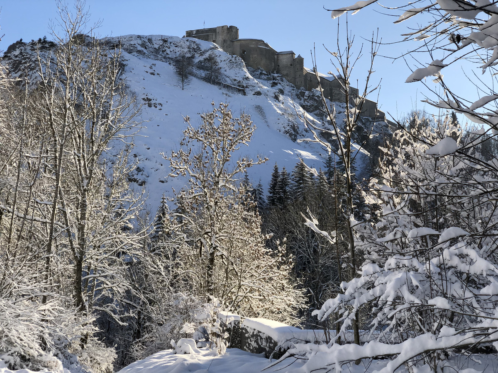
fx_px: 748
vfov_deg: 28.0
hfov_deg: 36.8
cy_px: 186
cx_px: 249
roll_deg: +0.2
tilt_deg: +8.3
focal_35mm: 52
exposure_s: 1/941
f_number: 2.4
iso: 16
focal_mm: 6
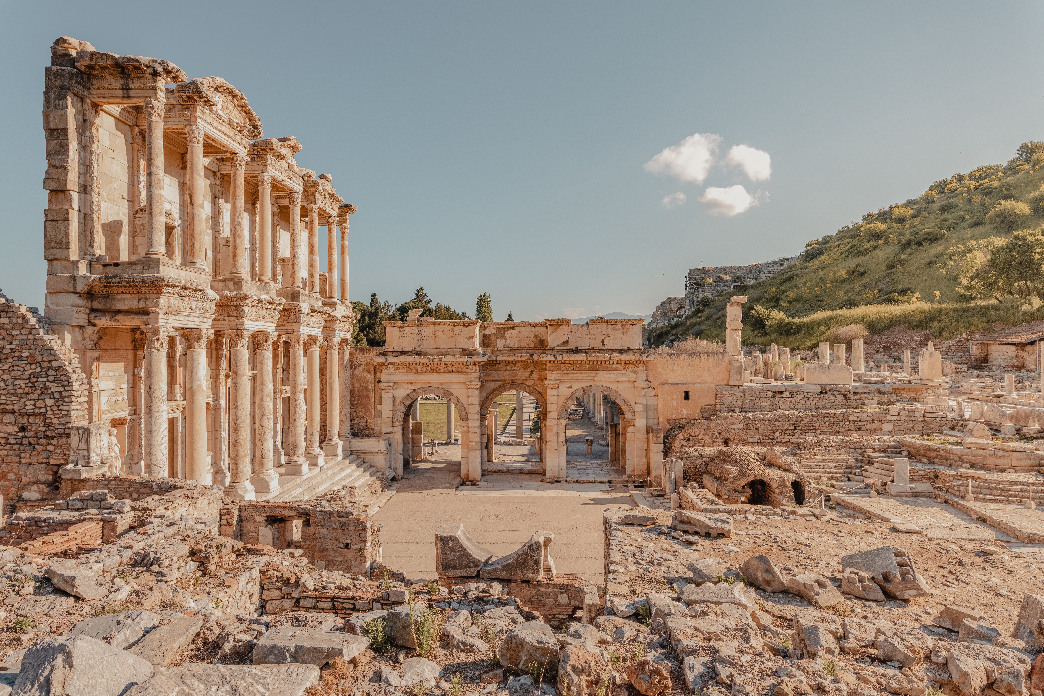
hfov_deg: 84.0
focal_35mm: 20
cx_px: 522
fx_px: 580
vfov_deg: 61.9
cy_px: 348
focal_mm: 20
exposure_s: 1/320
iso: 100
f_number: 8
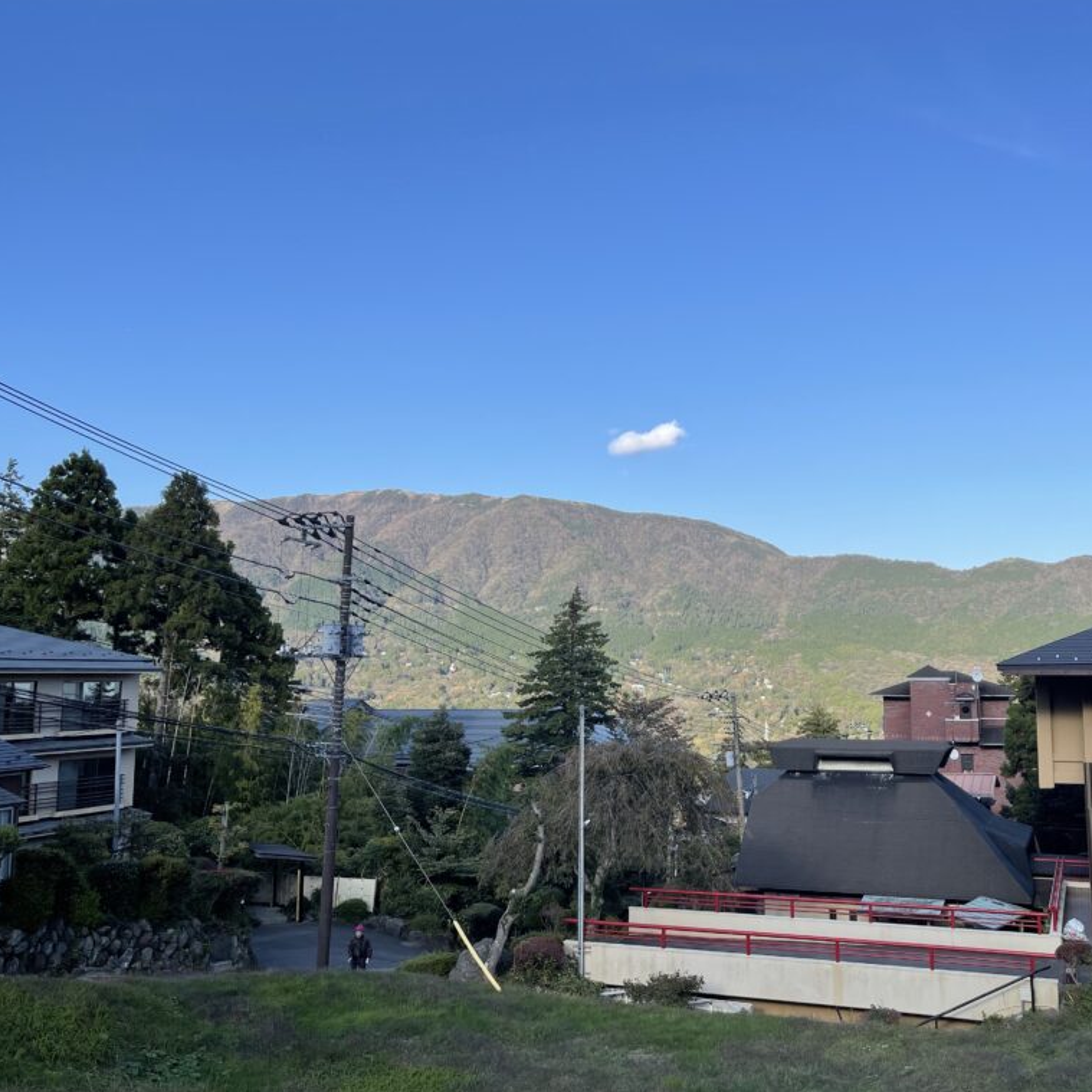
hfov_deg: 51.9
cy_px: 545
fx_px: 1106
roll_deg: +0.3
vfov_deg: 52.5
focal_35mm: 31
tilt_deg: +5.1
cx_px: 686
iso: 32
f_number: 1.6
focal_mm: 5.1
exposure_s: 1/2488
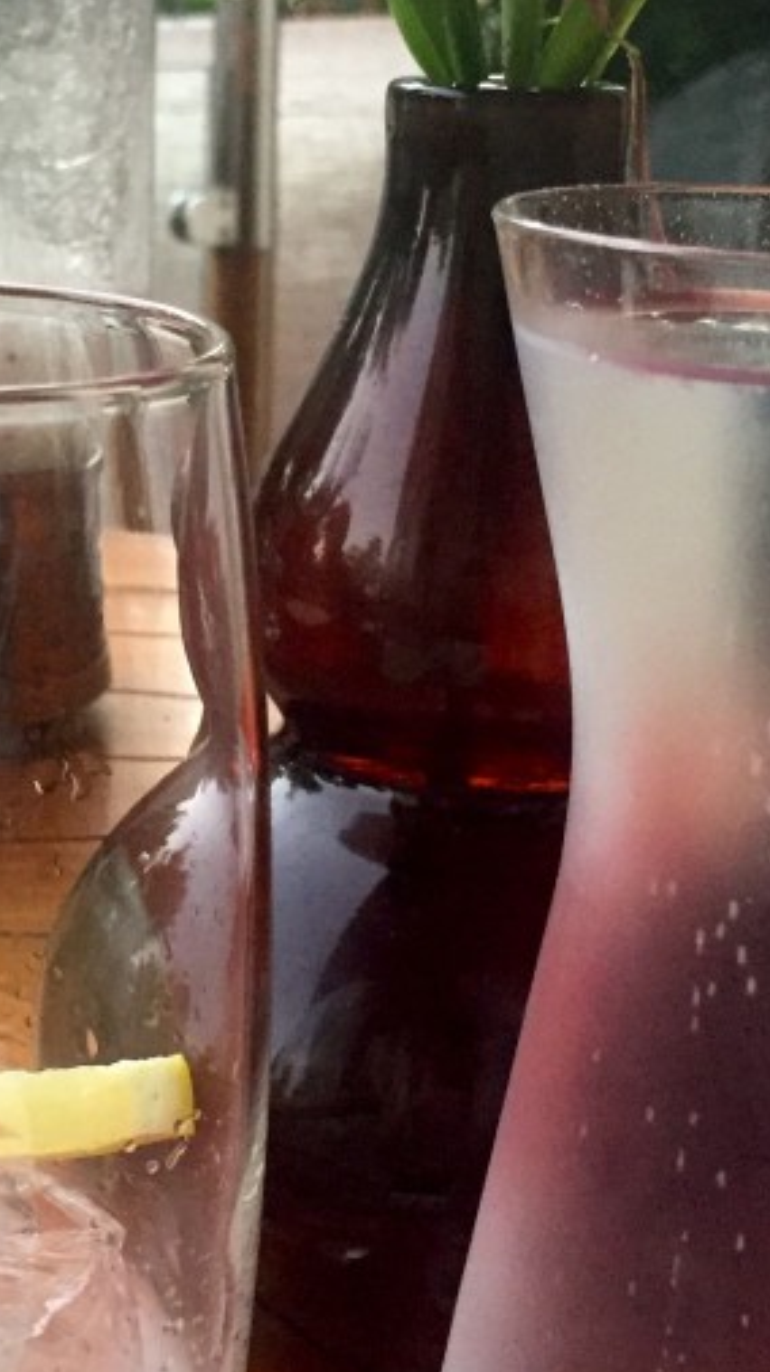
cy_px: 559
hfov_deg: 18.8
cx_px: 304
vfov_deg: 32.8
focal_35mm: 64
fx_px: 2327
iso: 250
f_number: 2.2
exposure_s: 1/25
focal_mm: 4.15
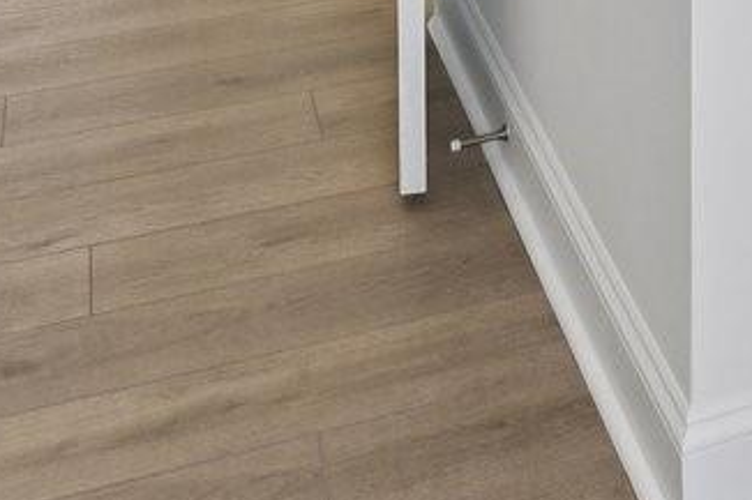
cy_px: -713
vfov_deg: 12.2
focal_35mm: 88
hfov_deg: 21.1
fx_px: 1837
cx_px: 964
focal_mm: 14
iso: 100
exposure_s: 1/30
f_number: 8
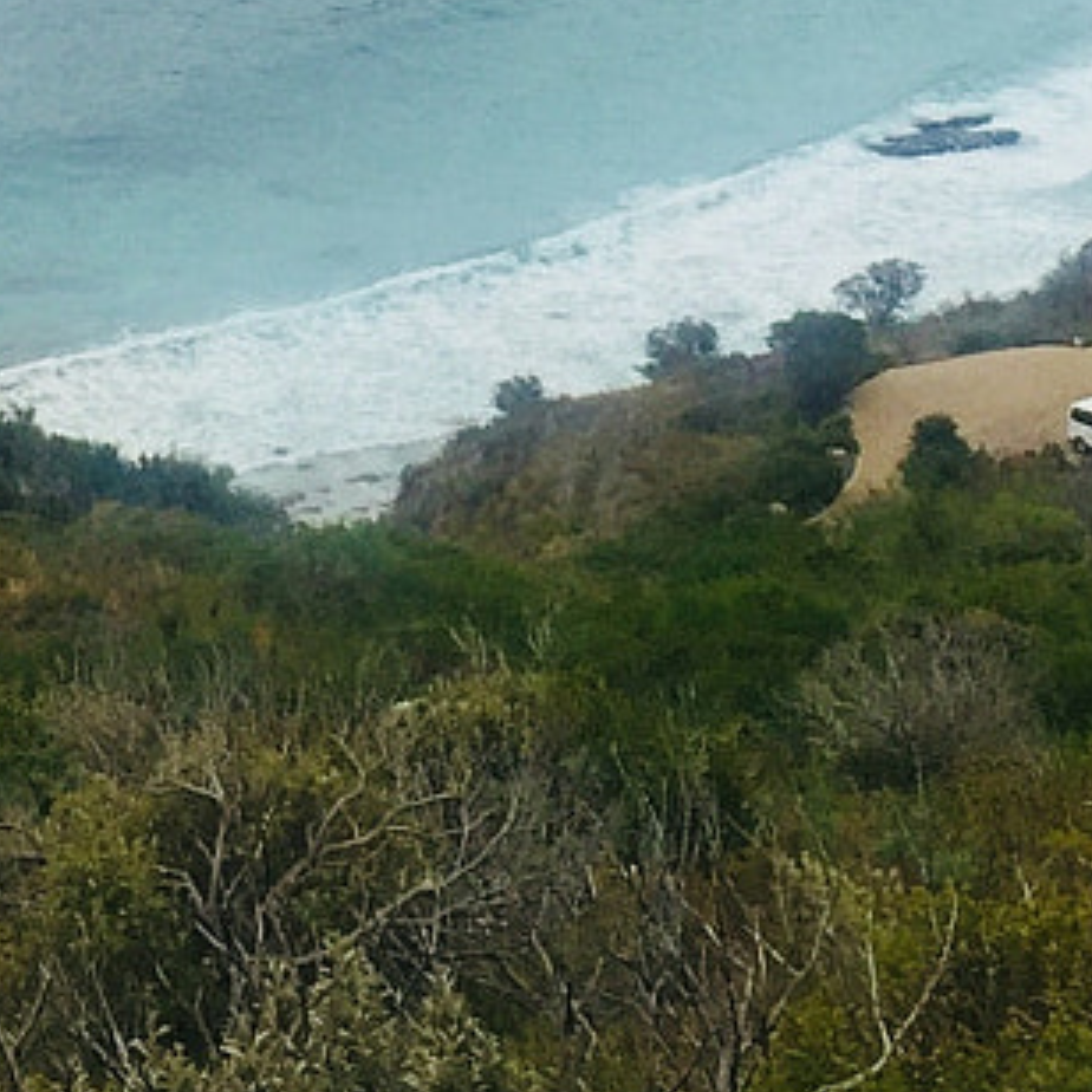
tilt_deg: -4.4
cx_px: 429
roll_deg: +0.1
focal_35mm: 133
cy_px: -872
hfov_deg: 13.1
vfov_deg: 12.1
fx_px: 4747
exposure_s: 1/2198
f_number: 2.2
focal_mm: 4.15
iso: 32
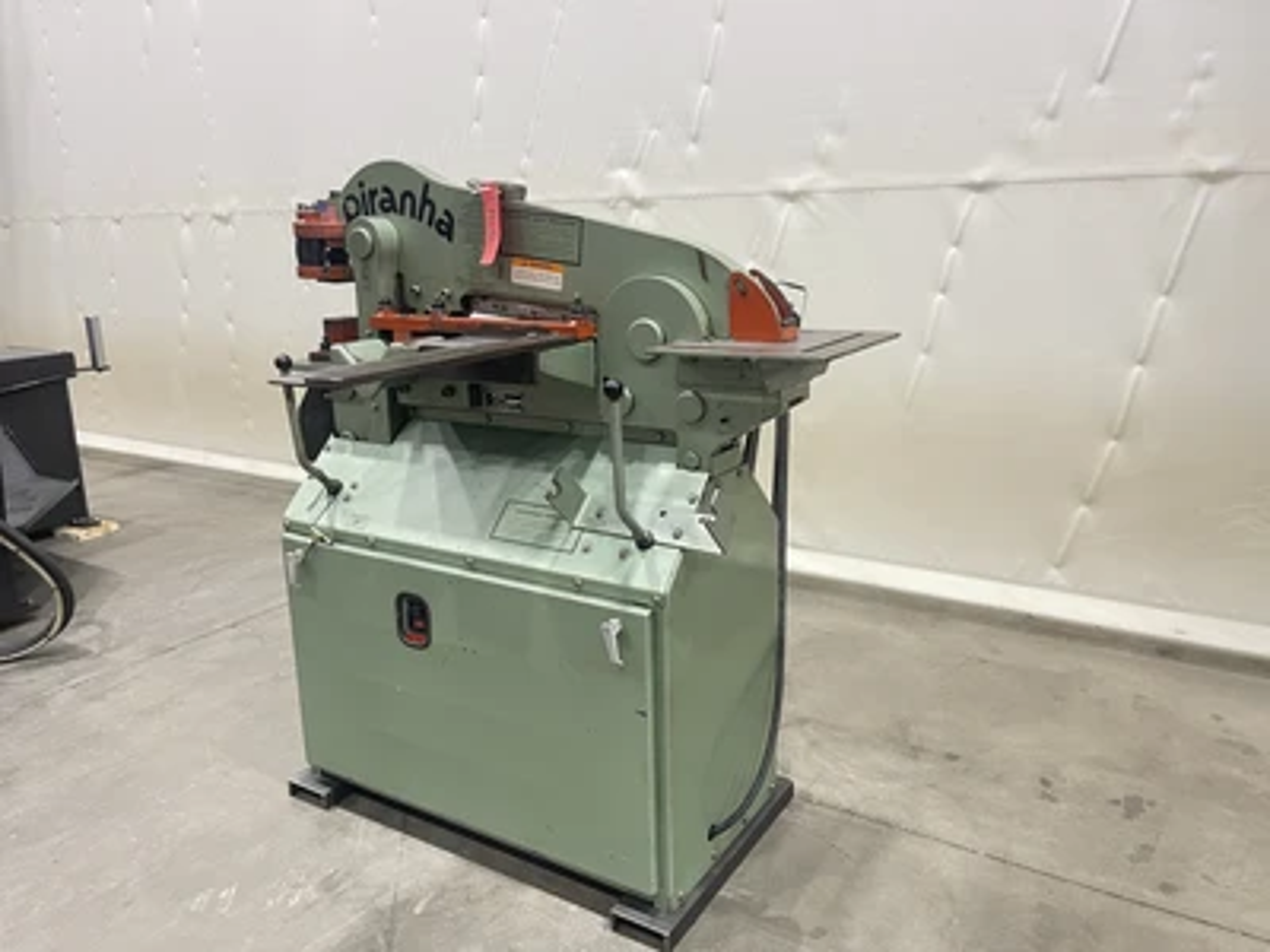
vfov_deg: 54.9
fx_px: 917
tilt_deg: -14.3
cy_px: 476
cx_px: 635
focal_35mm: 25
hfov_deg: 69.4
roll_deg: +0.9
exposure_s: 1/60
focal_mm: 5.1
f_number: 1.6
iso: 400
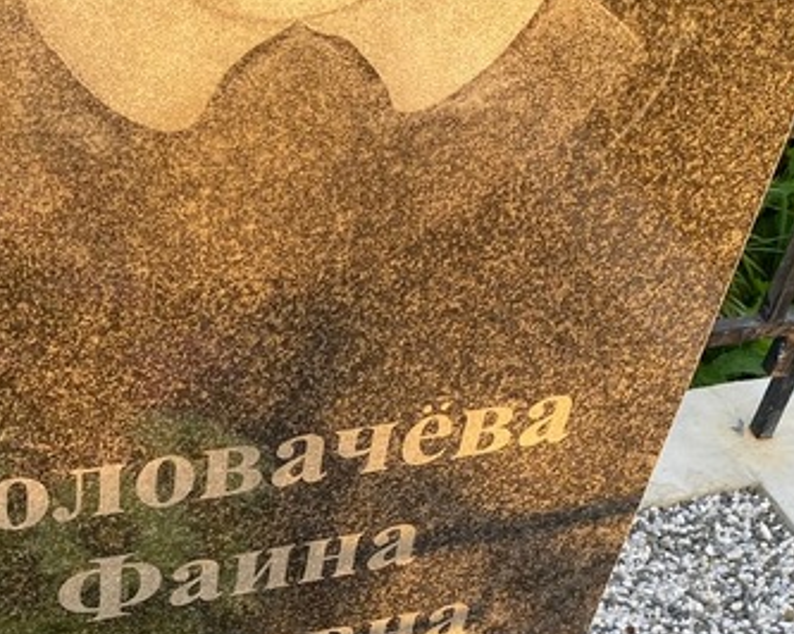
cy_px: 579
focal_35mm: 61
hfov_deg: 30.8
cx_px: 286
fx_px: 1433
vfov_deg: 24.2
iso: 32
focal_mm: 4.25
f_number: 1.8
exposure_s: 1/125
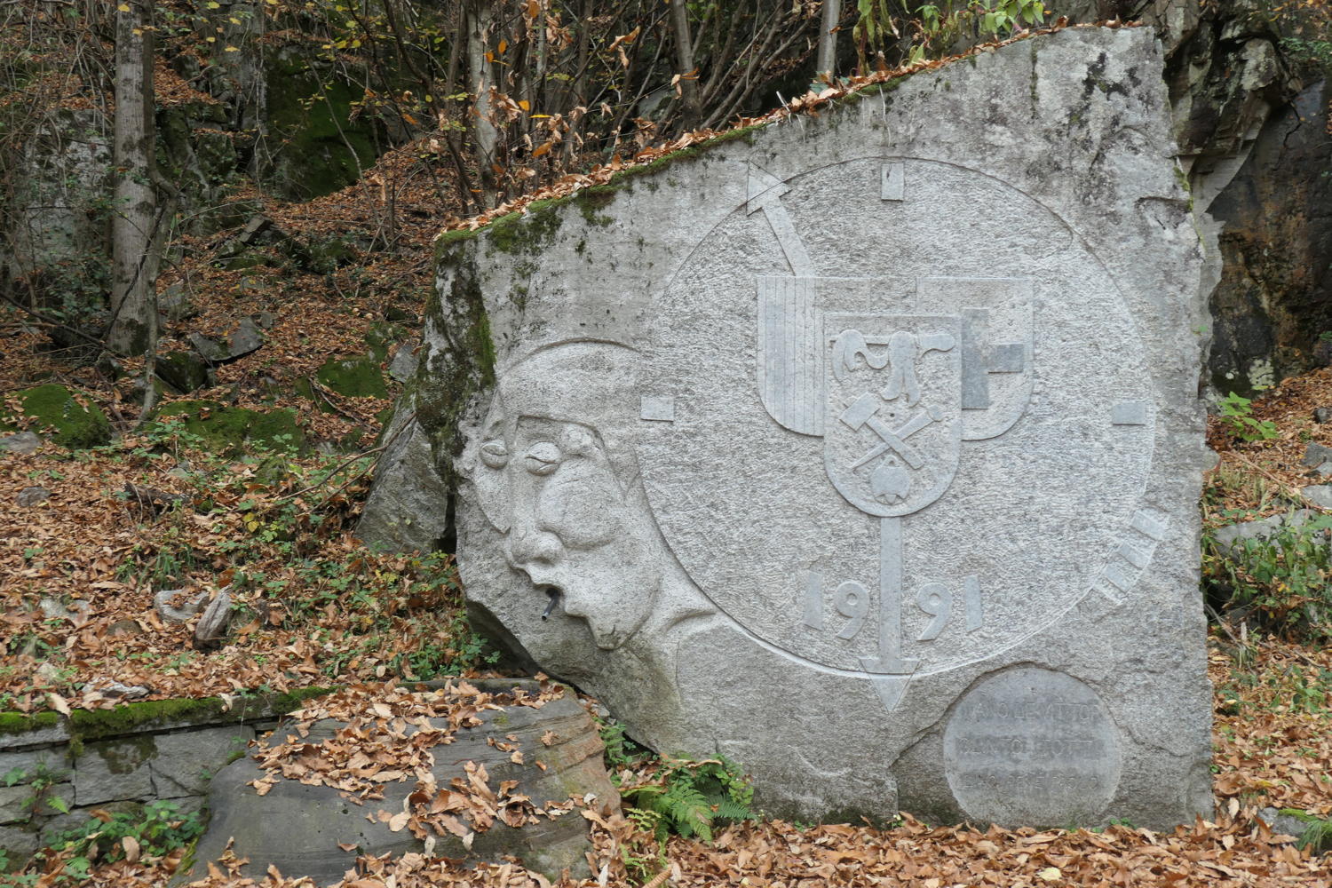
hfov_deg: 54.4
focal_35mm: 35
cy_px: 444
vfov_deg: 37.9
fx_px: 1295
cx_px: 666
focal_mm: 12.8
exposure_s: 1/100
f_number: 3.7
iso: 200
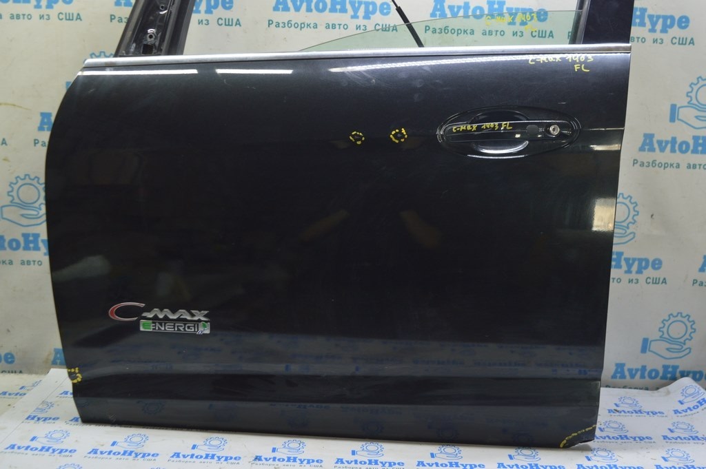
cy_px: 234
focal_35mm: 36
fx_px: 705
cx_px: 353
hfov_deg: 53.2
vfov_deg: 36.8
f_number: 5.6
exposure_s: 1/20
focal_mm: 24
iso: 400
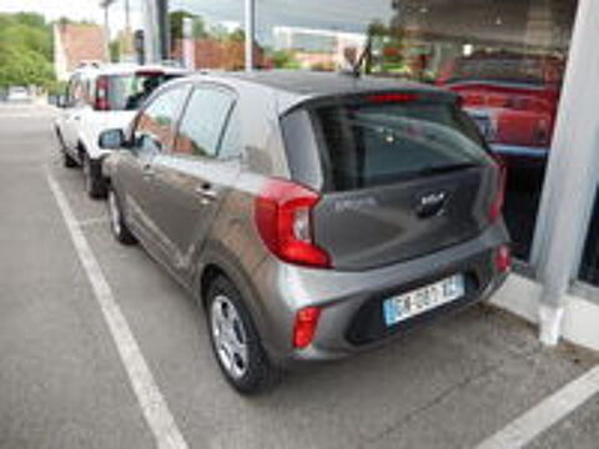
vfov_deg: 54.9
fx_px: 433
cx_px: 300
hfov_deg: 69.4
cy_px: 224
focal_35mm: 25
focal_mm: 4.5
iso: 125
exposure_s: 1/250
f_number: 3.4
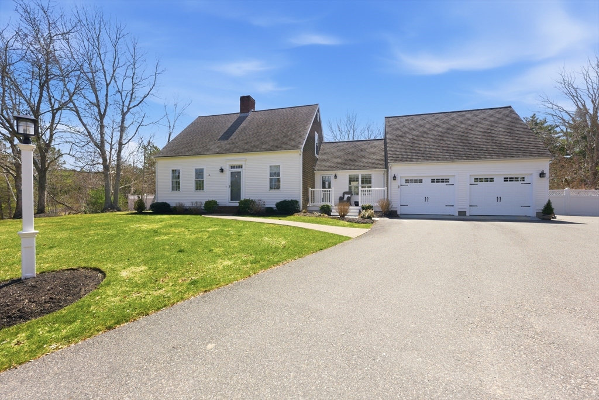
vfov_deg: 81.3
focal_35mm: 14
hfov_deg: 104.2
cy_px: 200
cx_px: 300
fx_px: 233
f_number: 5
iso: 160
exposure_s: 1/400
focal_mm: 14
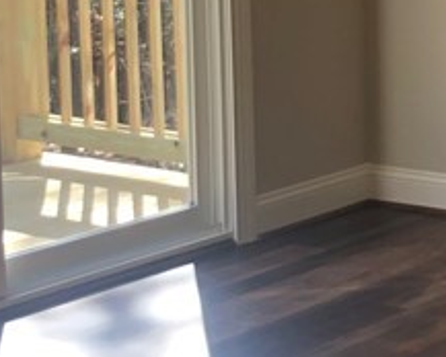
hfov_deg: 14.3
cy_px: 41
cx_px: 594
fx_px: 1704
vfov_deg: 11.9
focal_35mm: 129
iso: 32
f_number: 1.8
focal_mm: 3.99
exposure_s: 1/120
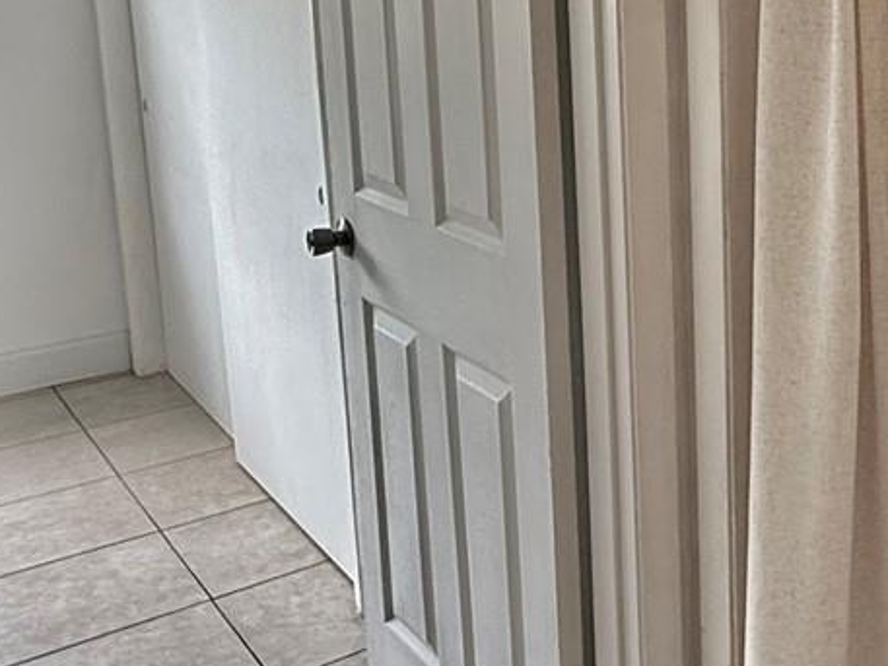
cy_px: 151
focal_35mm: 49
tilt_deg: -10.2
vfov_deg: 29.1
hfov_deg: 36.3
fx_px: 1257
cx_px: 812
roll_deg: +0.6
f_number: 2.2
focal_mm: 2.22
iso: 250
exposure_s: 1/120
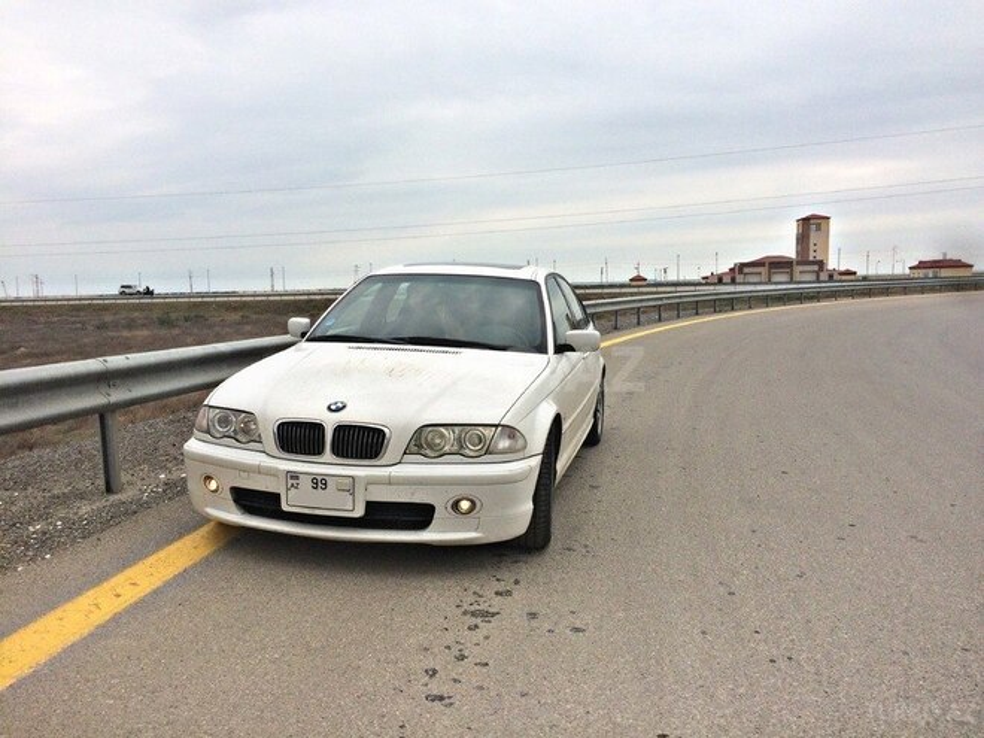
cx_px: 492
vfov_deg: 48.2
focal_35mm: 29
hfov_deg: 61.7
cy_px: 369
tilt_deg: -4.5
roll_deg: +0.9
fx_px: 824
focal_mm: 4.15
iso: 32
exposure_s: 1/1709
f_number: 2.2
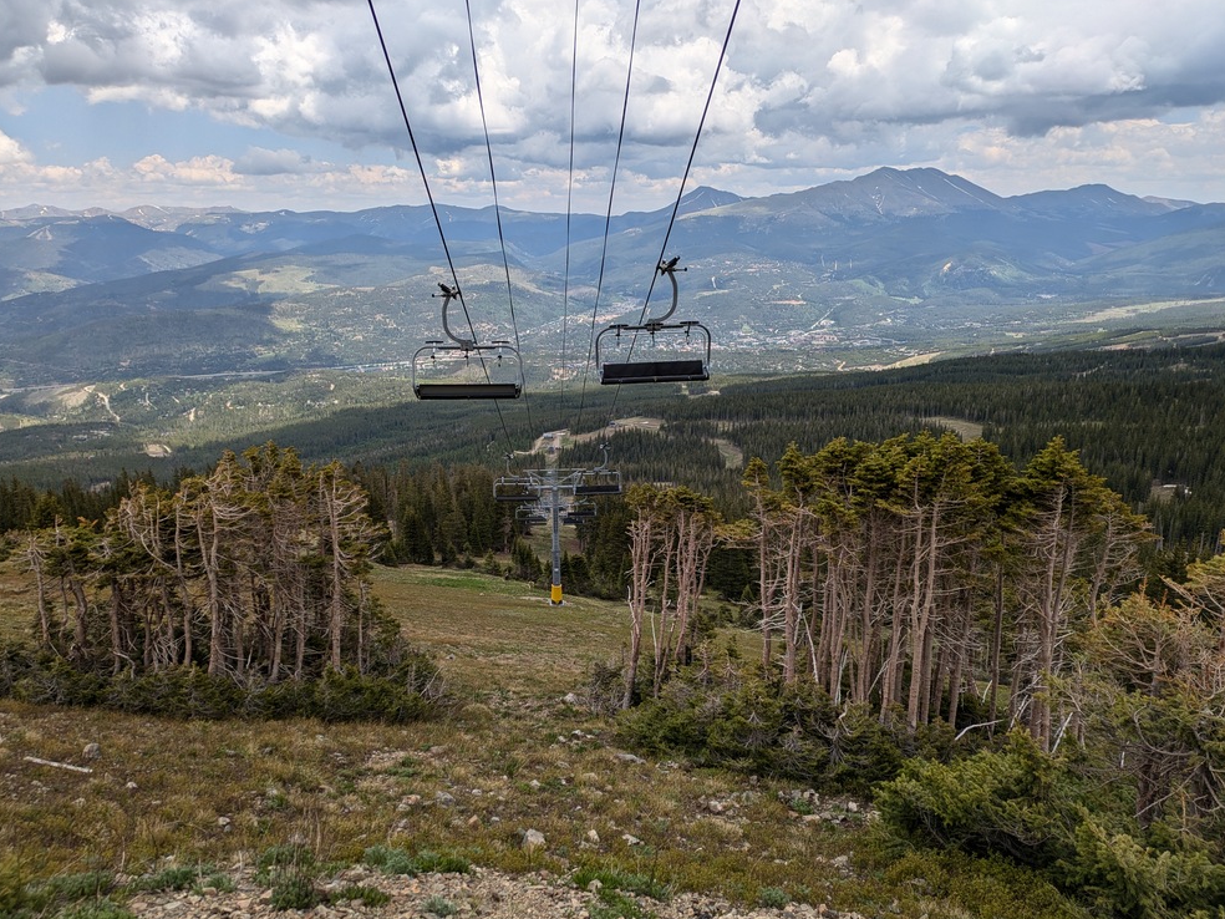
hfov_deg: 67.3
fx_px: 920
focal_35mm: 26
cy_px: 455
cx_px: 593
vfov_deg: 53.1
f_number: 1.89
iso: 45
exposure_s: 1/2632
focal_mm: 5.43
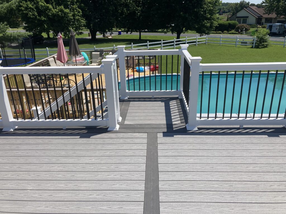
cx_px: 143
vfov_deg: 49.7
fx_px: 231
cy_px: 107
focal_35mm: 28
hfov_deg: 63.4
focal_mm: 3.99
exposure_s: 1/2703
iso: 20
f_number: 1.8
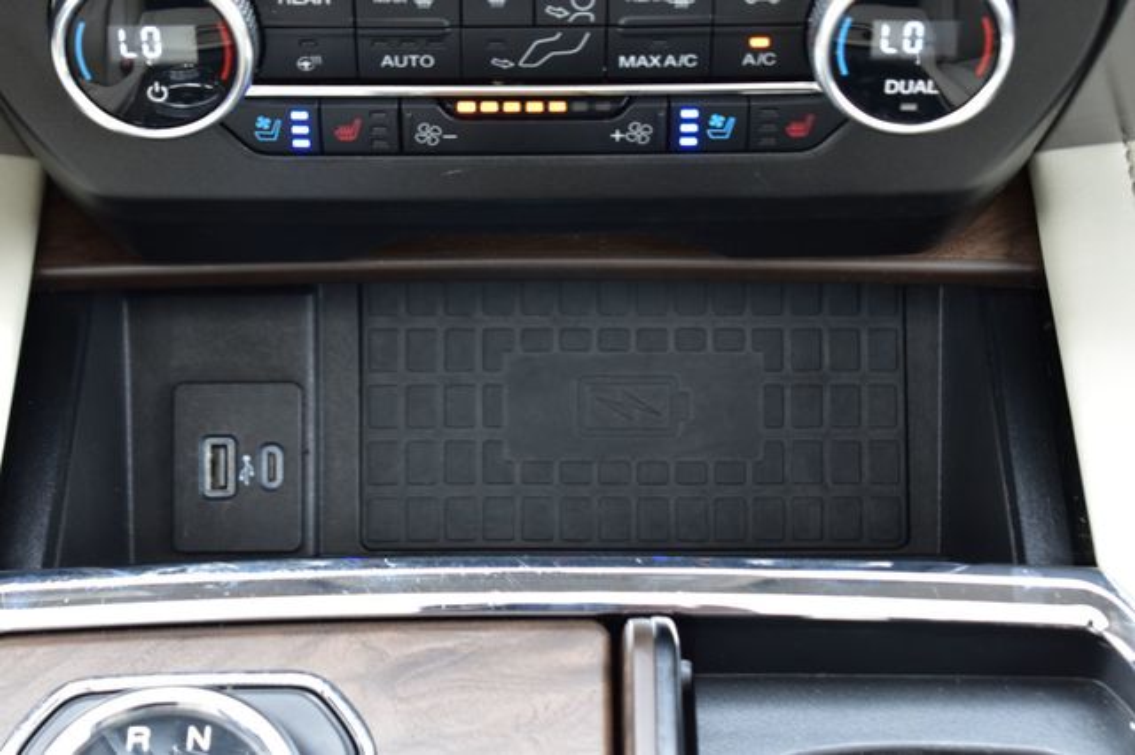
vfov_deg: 16.5
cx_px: 568
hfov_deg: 24.6
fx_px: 2600
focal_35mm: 82
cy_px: 378
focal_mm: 55
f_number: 6.3
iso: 400
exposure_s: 1/20
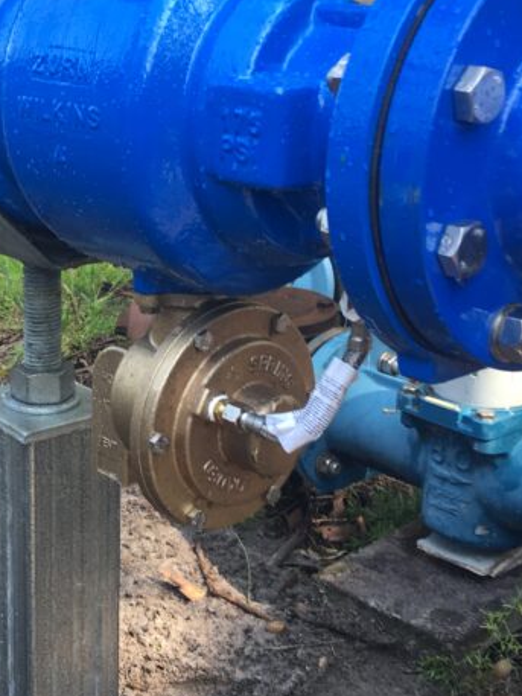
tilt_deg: -14.9
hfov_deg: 22.2
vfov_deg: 29.8
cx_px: 73
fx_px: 1306
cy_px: 327
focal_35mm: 65
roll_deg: +0.7
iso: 40
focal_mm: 4.15
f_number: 2.2
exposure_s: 1/100
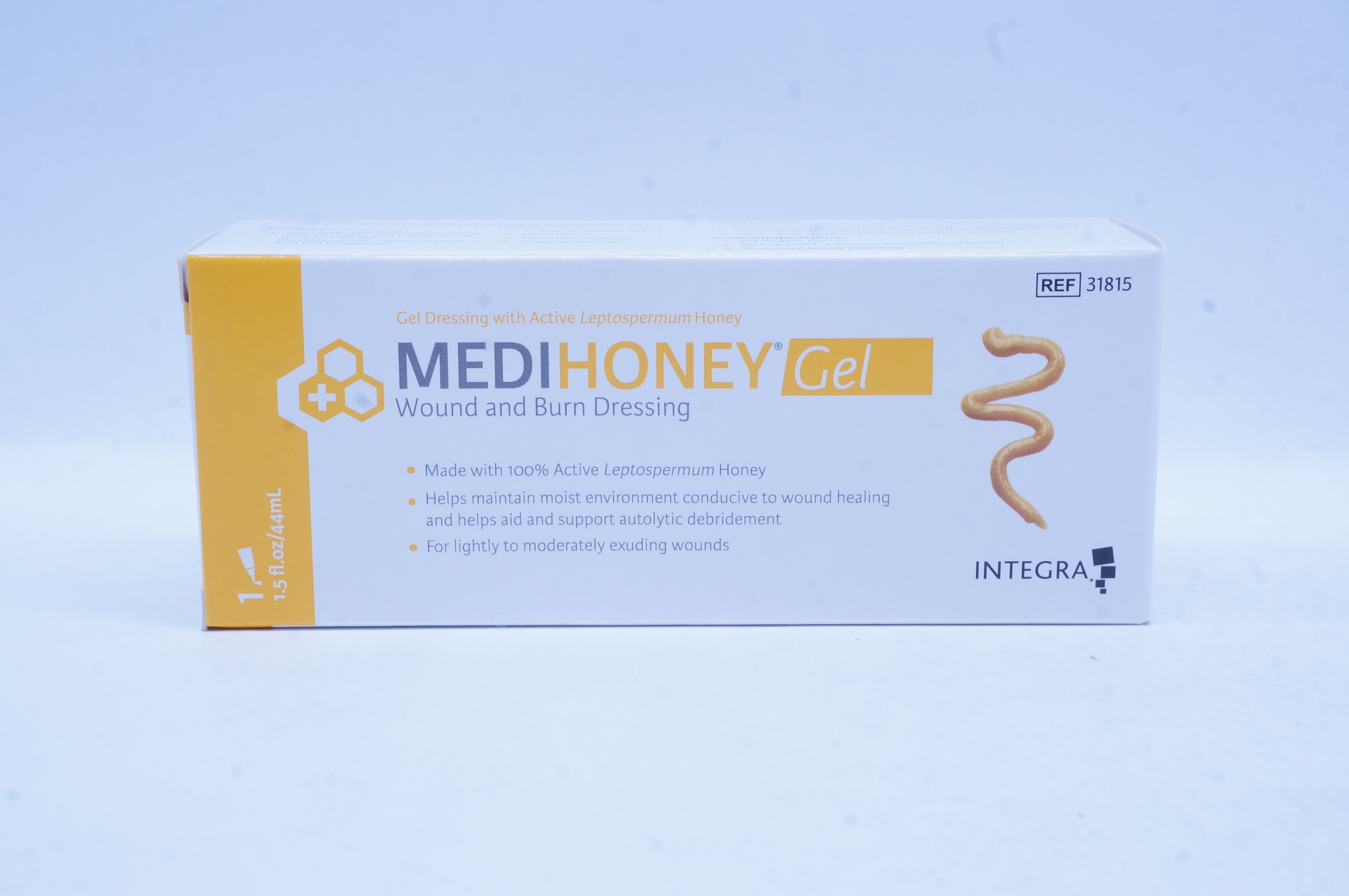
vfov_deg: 22.6
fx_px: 2246
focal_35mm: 60
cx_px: 674
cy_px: 448
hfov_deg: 33.4
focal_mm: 40
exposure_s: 1/13
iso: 400
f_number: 16
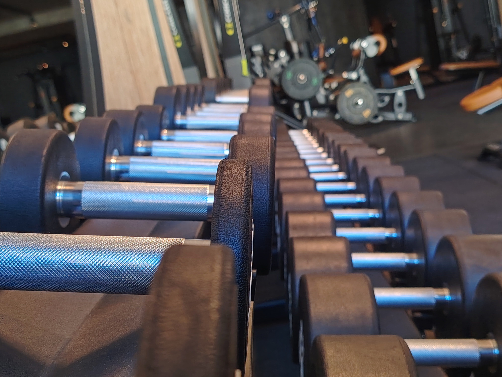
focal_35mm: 47
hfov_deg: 40.4
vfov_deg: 30.9
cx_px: 251
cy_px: 188
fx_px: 682
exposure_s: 1/33.3
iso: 406
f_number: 1.75
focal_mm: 5.25
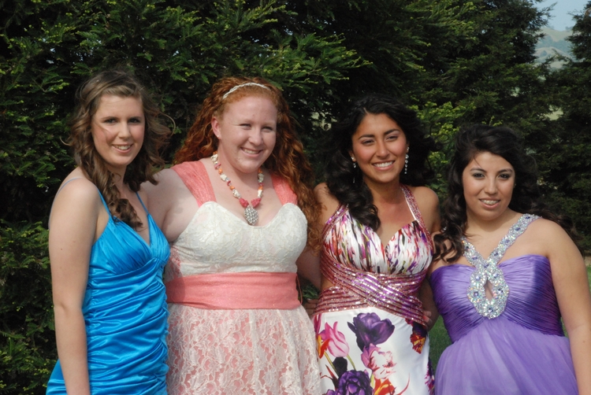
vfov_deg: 12.2
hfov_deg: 18.2
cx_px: 296
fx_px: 1849
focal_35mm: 112
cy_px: 198
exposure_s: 1/200
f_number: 29
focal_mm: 75
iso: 1600
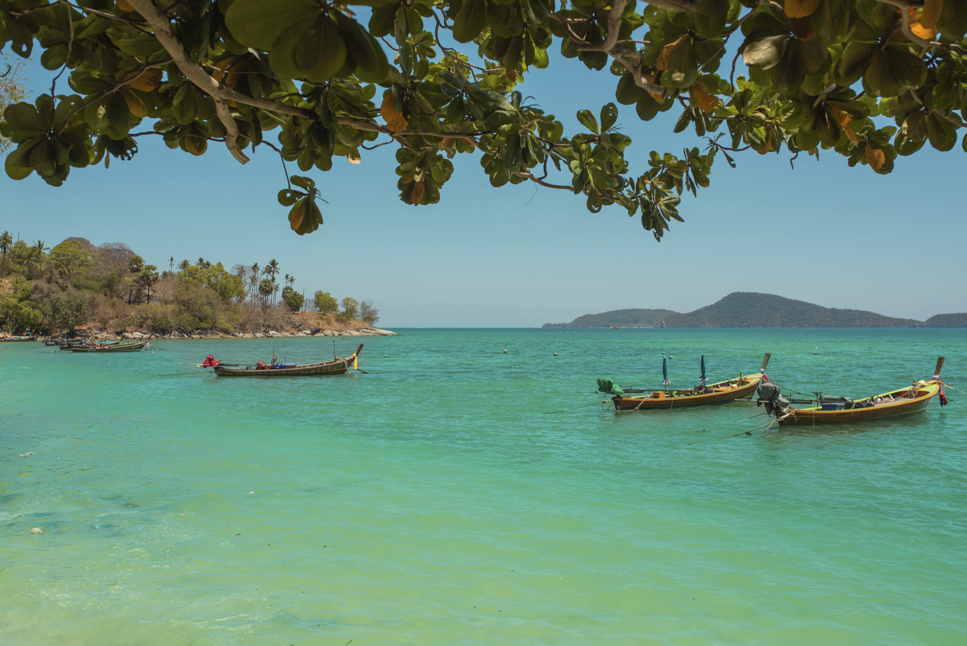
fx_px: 940
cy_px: 323
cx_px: 484
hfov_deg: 54.4
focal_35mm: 35
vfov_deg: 37.9
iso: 100
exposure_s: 1/1000
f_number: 5
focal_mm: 35
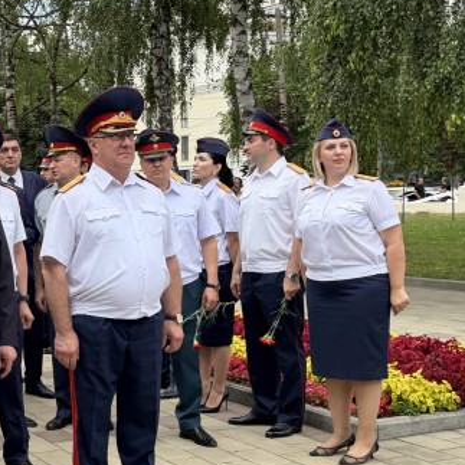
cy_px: 280
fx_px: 973
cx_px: -56
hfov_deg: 24.9
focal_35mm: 64
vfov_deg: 26.8
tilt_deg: -6.1
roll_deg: +4.8
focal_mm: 5.96
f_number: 1.6
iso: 64
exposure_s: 1/1081
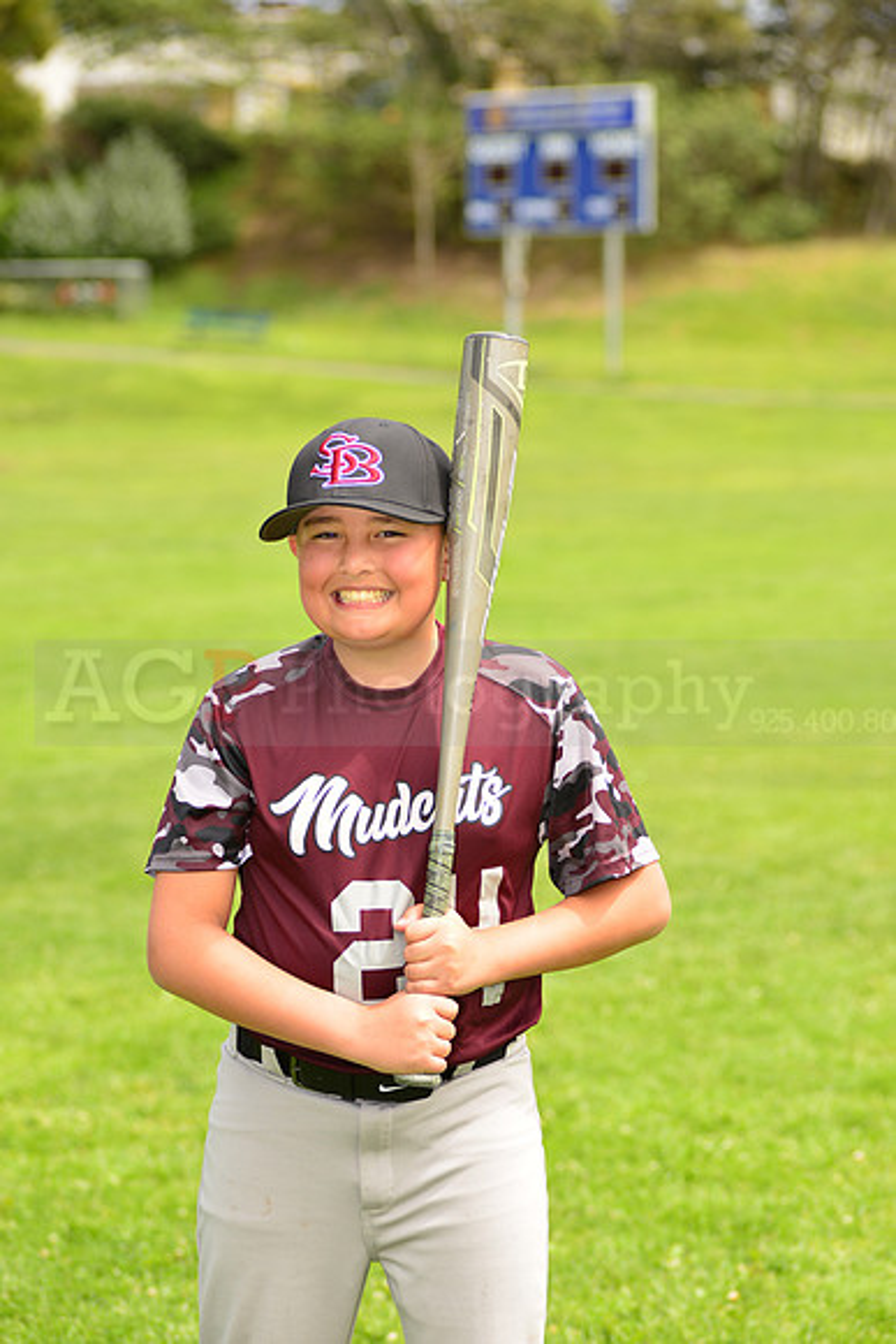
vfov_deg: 18.6
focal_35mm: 110
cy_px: 672
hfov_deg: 12.5
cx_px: 448
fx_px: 4104
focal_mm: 110
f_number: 5
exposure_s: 1/250
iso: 100
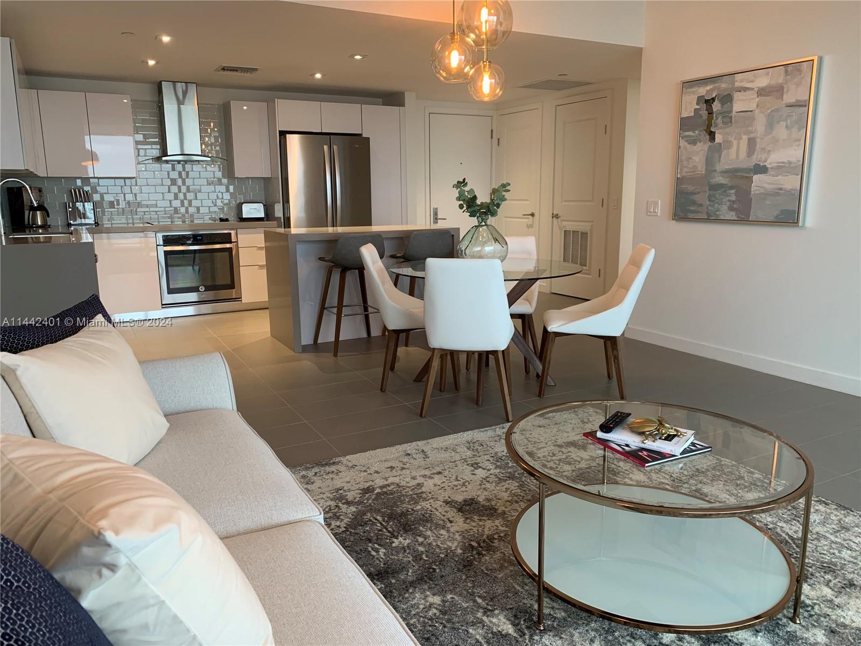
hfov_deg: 67.3
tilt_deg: -11.3
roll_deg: -0.7
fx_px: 647
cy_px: 323
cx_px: 430
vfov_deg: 53.1
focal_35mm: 26
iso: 125
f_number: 1.8
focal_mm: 4.25
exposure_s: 1/60
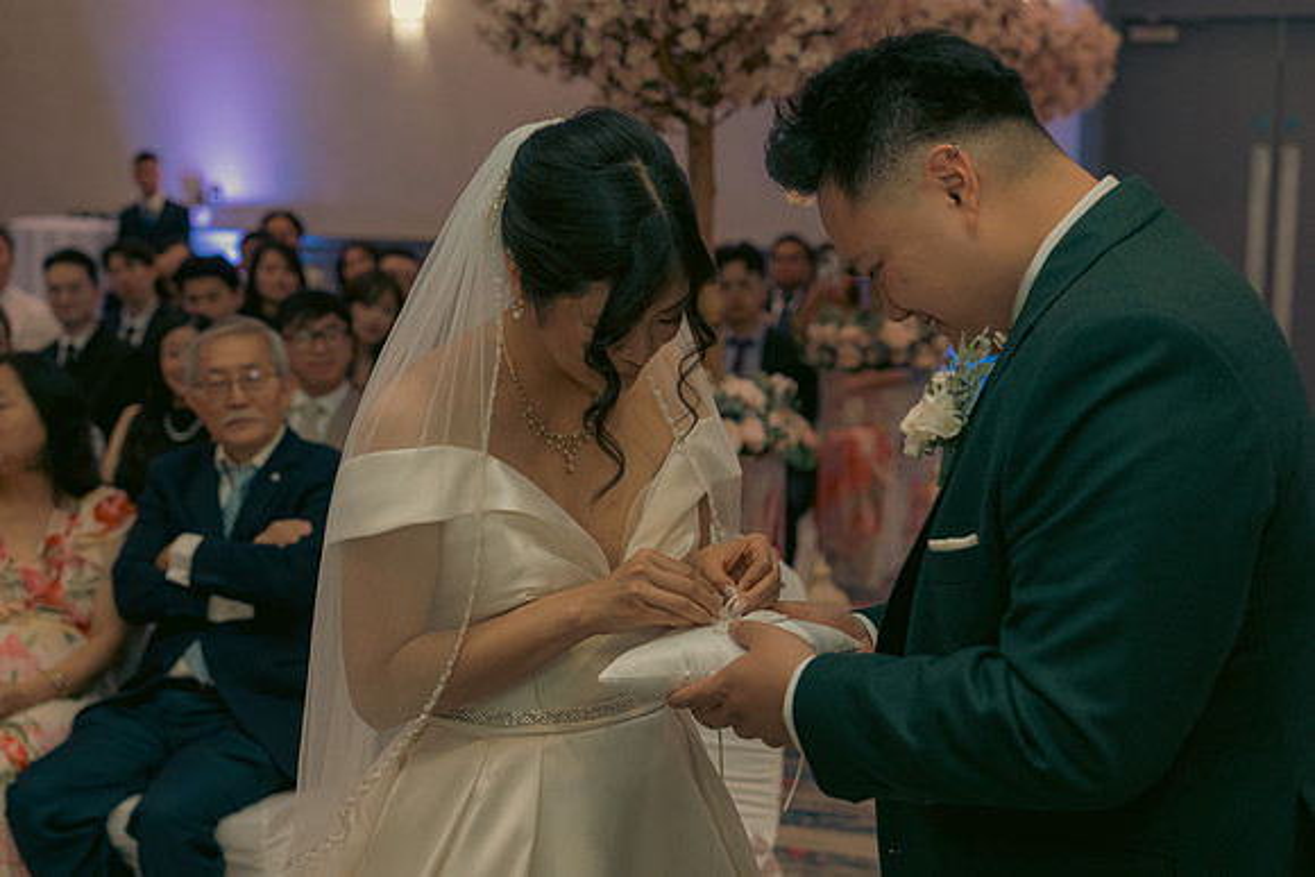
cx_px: 658
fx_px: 2009
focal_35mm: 55
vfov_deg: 24.6
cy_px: 438
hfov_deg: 36.2
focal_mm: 55
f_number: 3.5
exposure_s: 1/160
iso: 2500
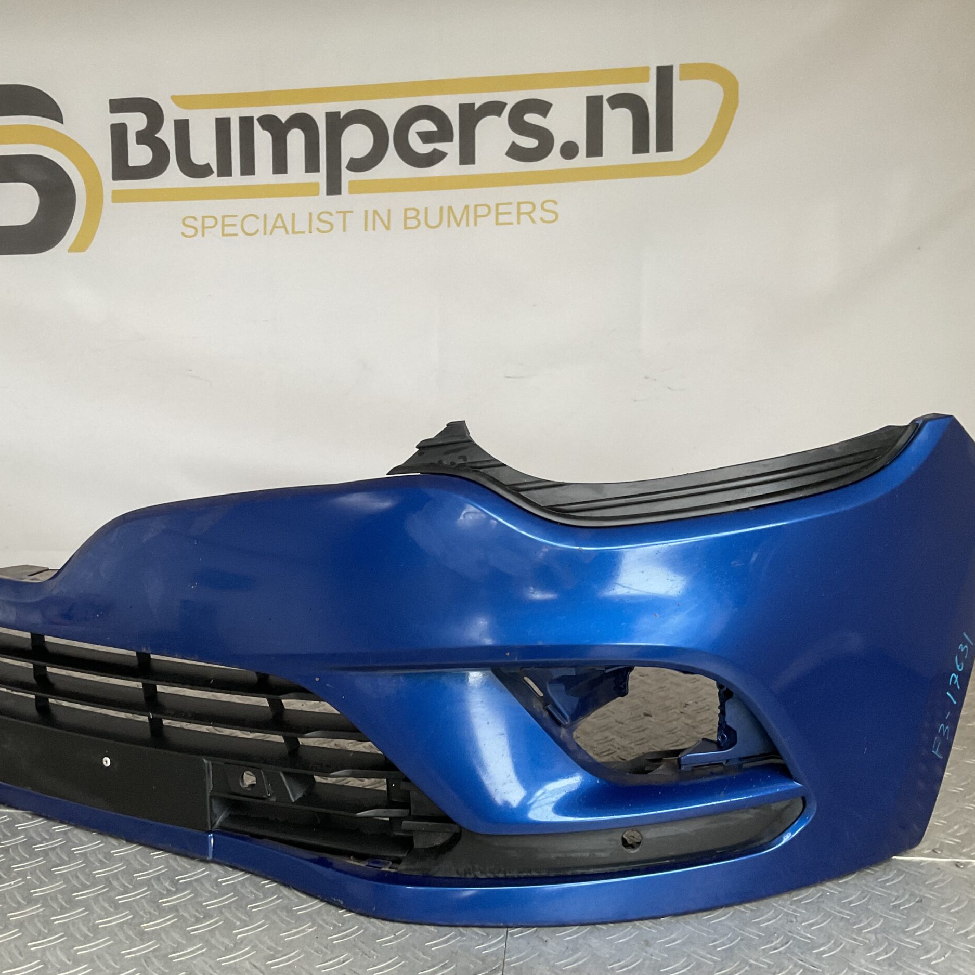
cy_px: 477
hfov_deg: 47.0
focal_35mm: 35
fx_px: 1115
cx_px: 397
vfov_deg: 47.2
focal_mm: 3
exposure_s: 1/60
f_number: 1.8
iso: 100
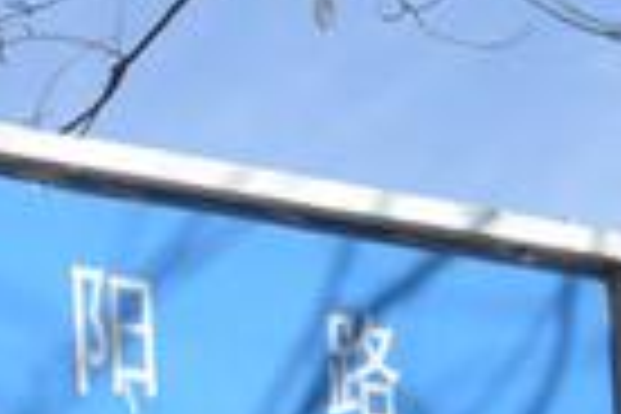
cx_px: -446
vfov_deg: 6.6
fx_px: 3472
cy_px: 850
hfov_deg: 9.8
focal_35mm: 201
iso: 400
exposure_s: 1/80
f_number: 22
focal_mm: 29
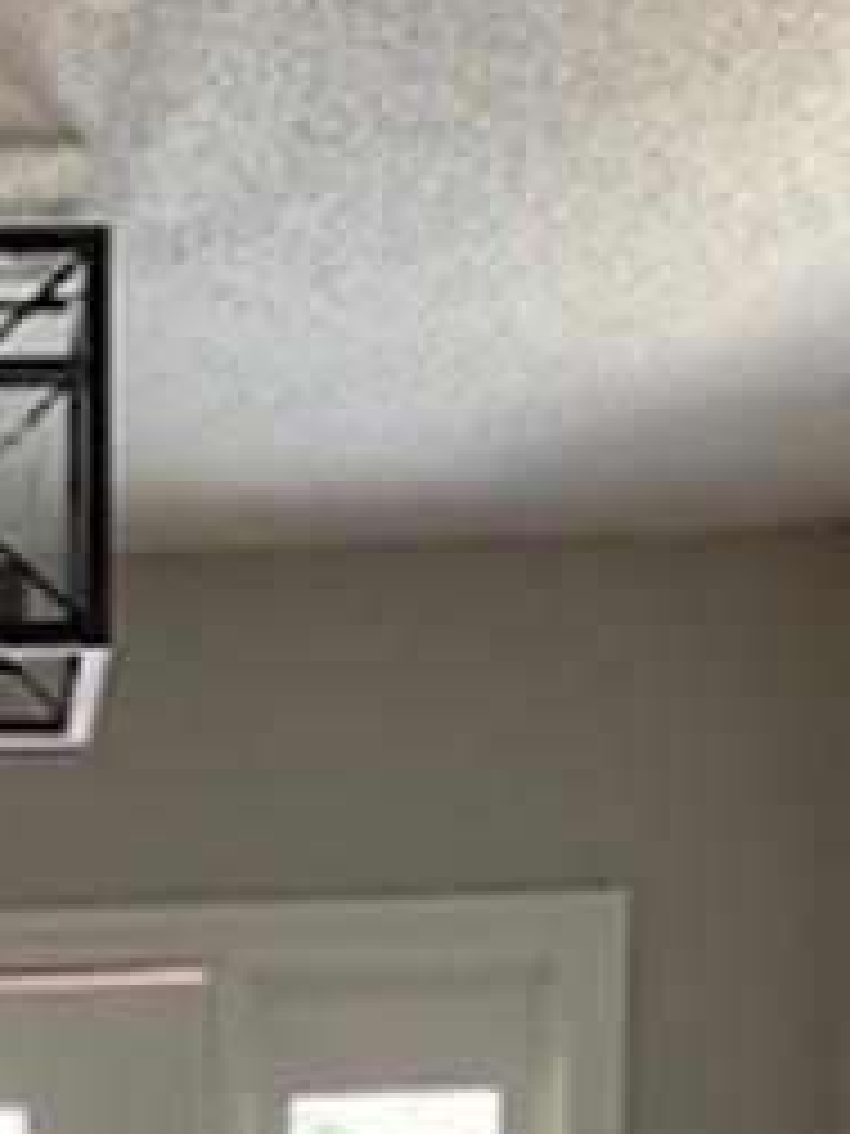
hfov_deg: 11.7
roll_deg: +0.6
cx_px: -148
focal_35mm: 124
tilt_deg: -8.7
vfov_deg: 13.5
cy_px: 2318
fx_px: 4060
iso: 250
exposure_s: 1/60
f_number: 1.8
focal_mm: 4.25
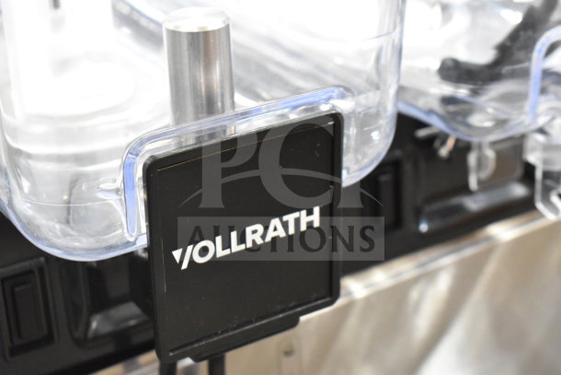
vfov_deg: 18.2
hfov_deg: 27.0
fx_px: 1169
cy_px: 188
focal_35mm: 75
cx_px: 280
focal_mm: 50
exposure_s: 1/80
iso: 5000
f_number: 5.6
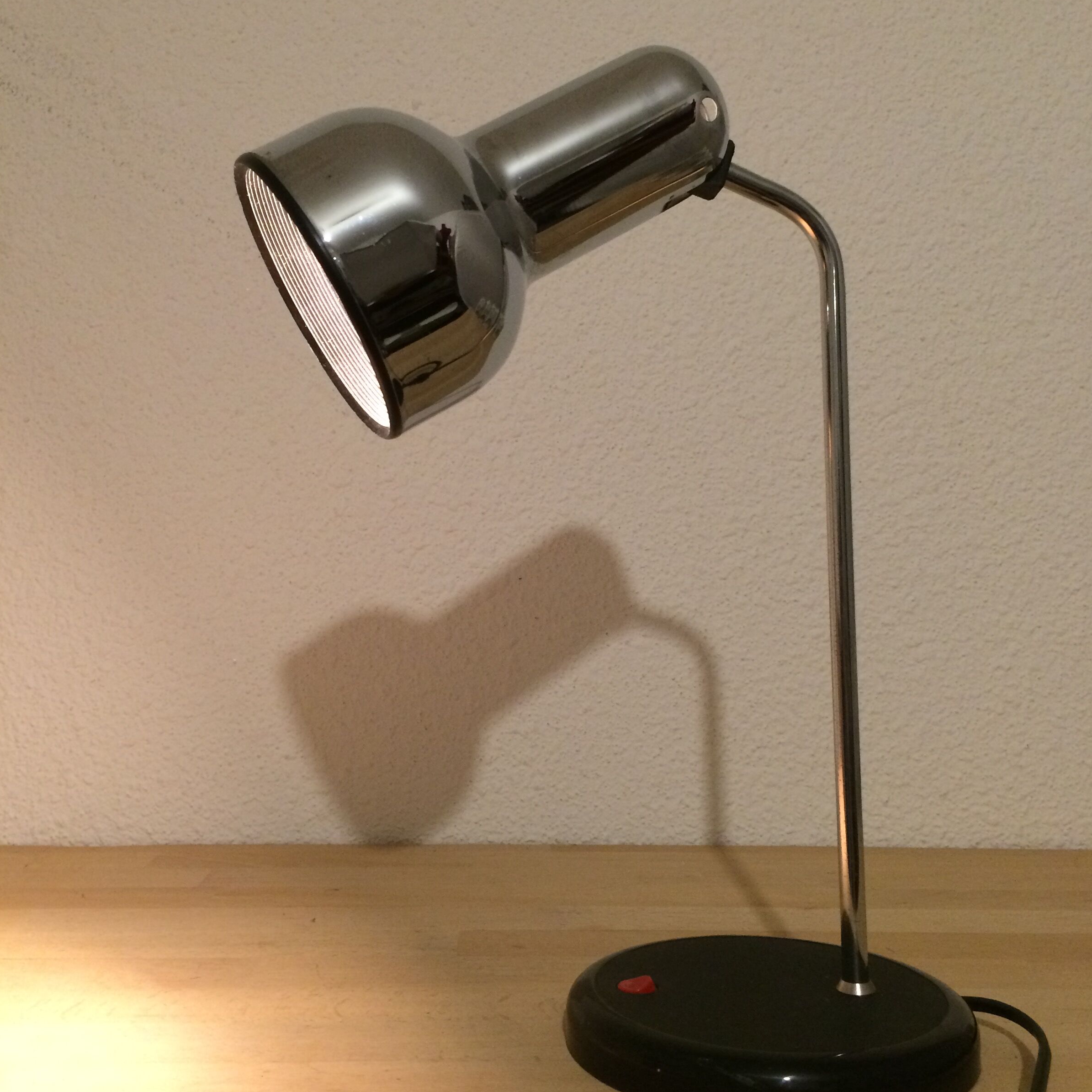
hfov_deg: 47.2
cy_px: 523
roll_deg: +0.7
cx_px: 556
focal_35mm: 35
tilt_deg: +1.2
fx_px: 1249
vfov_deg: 47.2
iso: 320
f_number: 2.2
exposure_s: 1/33
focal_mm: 4.15
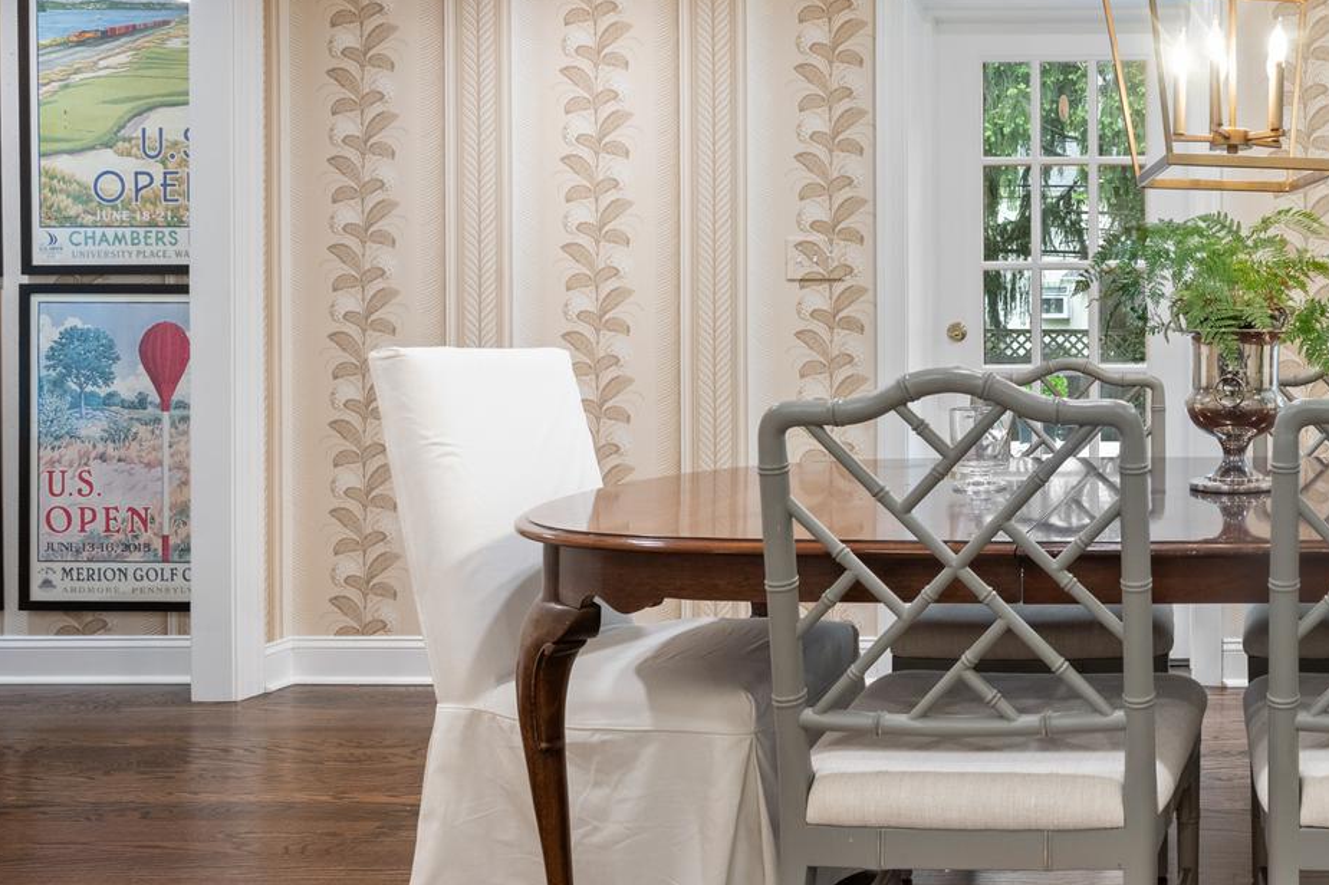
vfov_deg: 42.1
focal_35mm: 31
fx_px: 1144
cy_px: 351
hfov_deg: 51.3
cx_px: 1256
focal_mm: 14
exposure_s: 1/8
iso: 800
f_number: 6.3
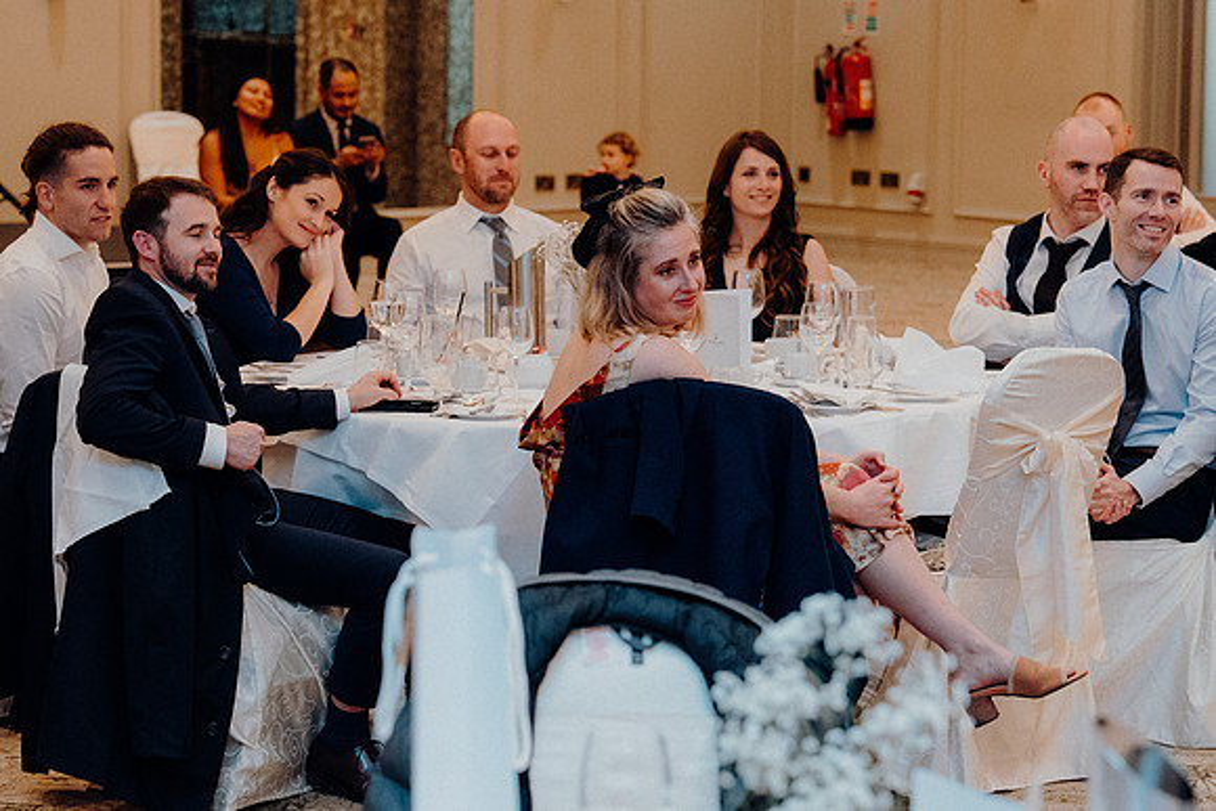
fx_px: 3547
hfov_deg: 19.5
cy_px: 406
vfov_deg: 13.0
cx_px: 608
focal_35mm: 105
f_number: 3.5
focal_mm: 70
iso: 3200
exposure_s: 1/160
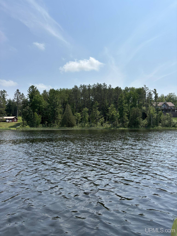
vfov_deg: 67.3
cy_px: 118
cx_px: 88
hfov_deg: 53.1
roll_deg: -0.5
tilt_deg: +3.0
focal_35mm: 26
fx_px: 177
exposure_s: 1/5076
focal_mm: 5.96
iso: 50
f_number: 1.6
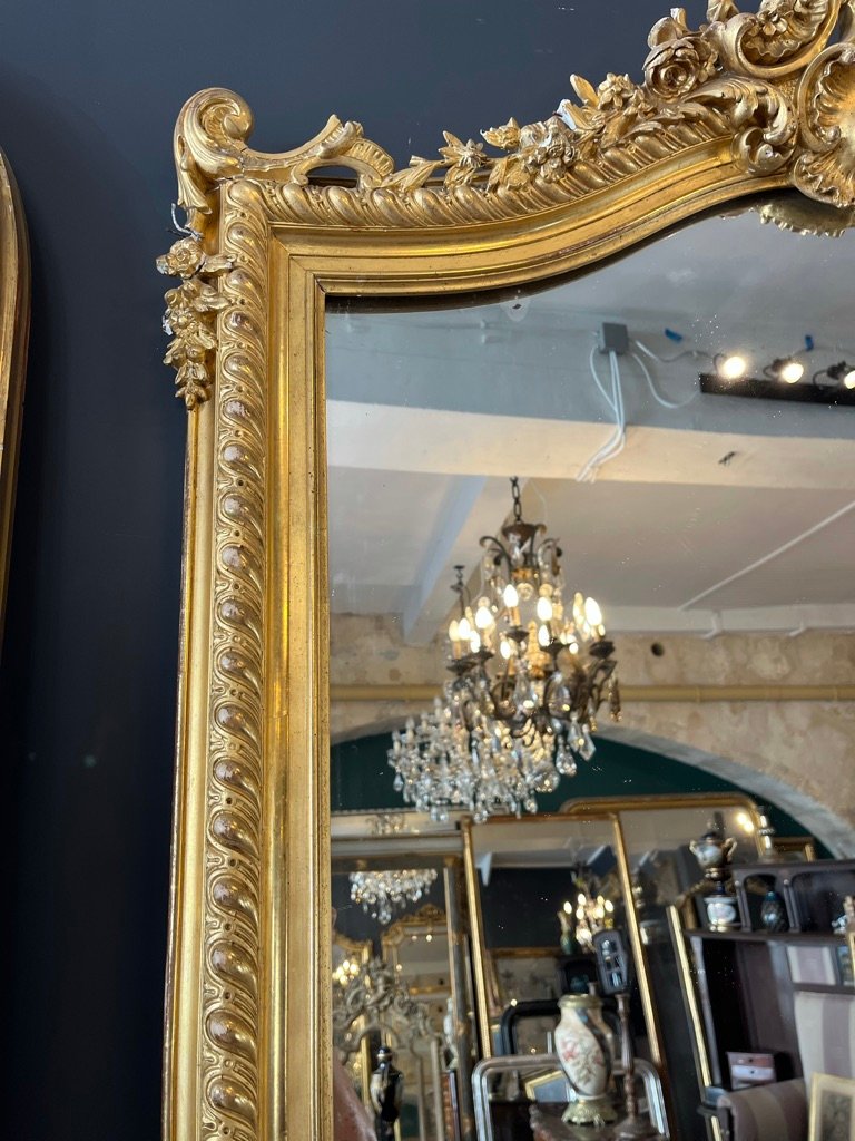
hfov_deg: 53.1
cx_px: 428
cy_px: 570
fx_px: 856
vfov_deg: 67.3
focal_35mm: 26
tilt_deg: +10.6
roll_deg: +2.2
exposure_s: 1/121
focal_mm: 5.1
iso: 80
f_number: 1.6
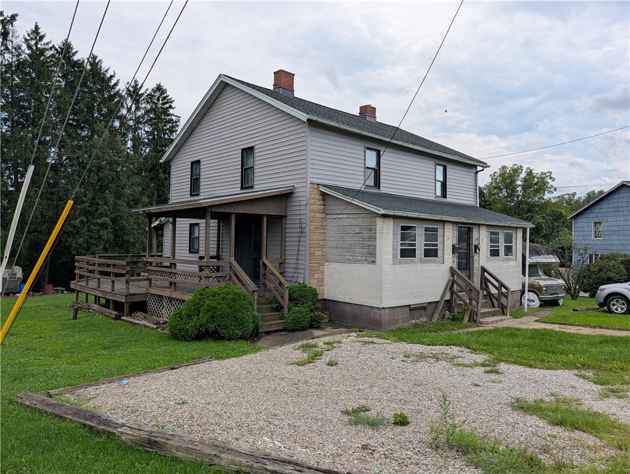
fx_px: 437
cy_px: 237
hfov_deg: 71.5
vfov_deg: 56.9
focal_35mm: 24
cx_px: 315
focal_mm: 6.9
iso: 20
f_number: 1.68
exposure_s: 1/744
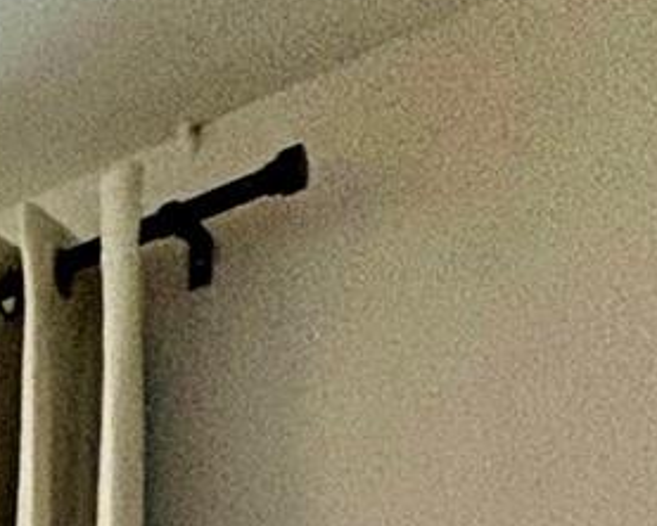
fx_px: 1965
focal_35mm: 101
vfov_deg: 11.3
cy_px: 1441
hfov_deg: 11.2
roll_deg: +0.1
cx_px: -1326
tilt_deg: -0.7
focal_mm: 2.22
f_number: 2.2
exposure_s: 1/120
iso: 200
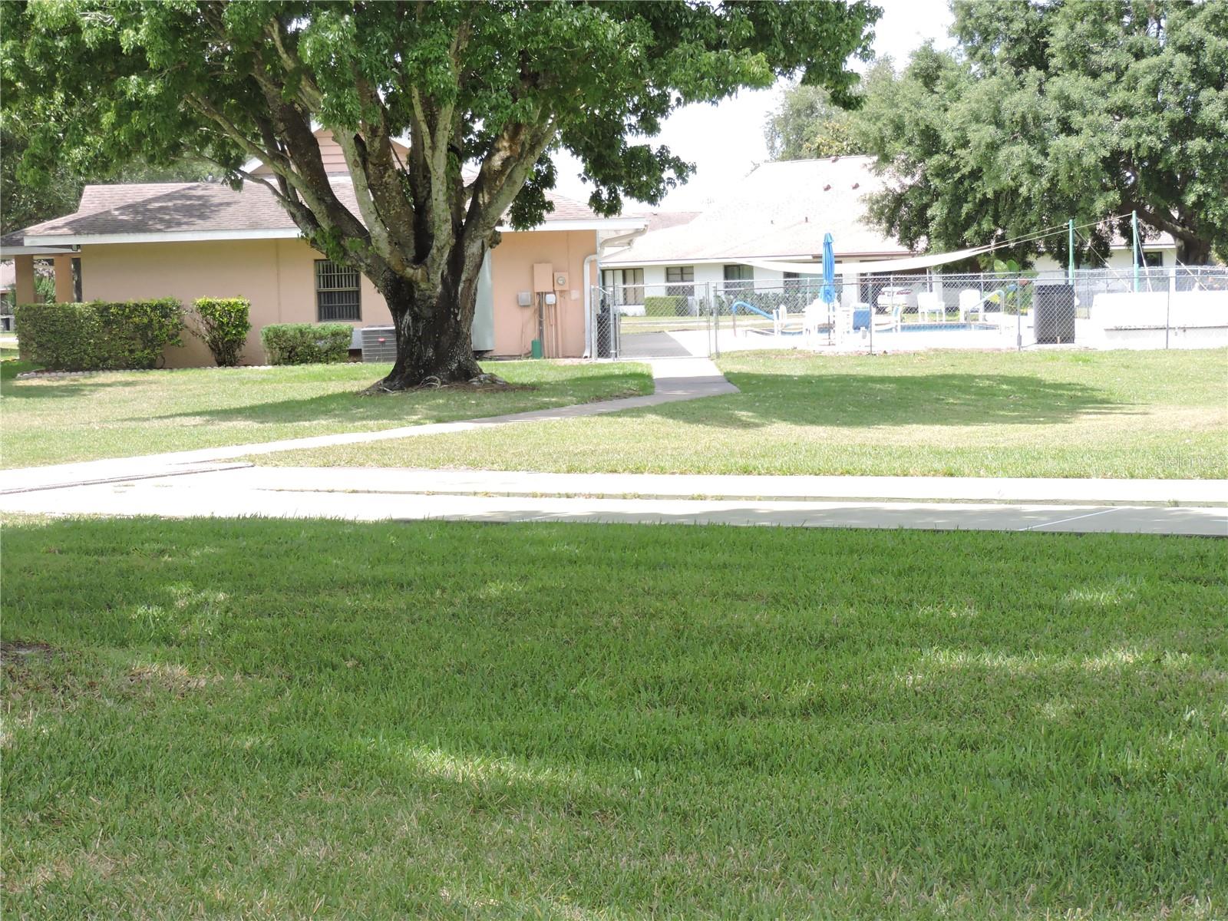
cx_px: 614
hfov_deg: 23.0
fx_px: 3015
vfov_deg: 17.4
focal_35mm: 85
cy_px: 460
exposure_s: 1/640
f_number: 4
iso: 320
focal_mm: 15.2
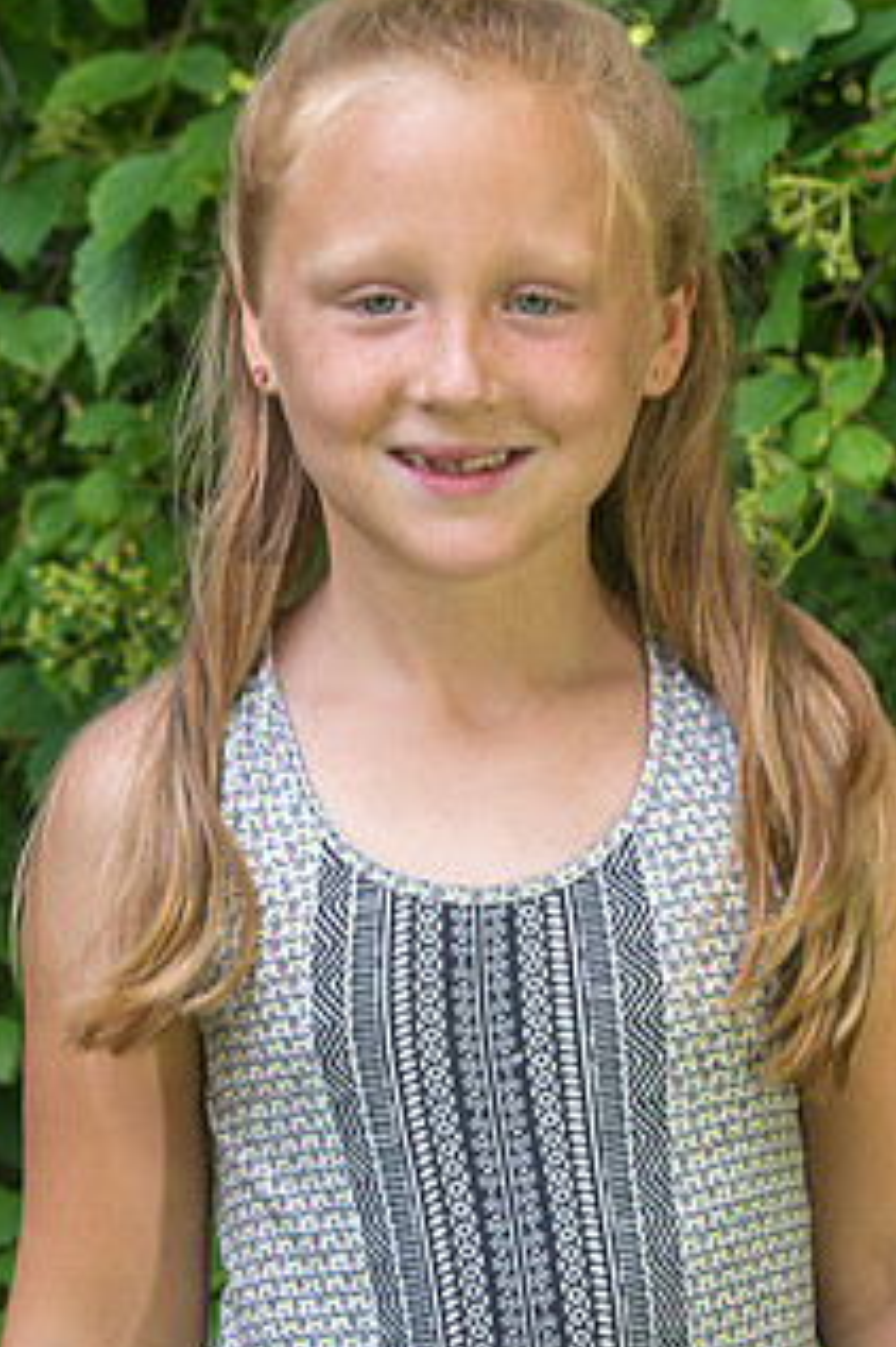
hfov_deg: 4.7
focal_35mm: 293
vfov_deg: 7.0
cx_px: 260
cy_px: 893
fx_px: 10950
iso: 100
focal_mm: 100
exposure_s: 1/160
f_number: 6.3
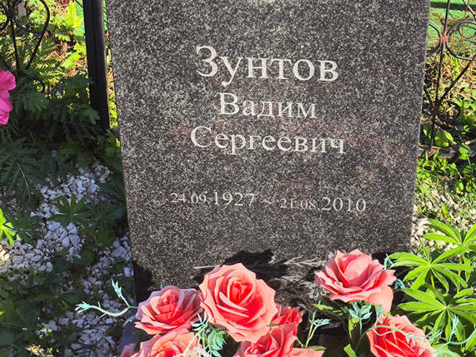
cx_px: 276
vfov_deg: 21.0
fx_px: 963
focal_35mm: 70
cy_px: 126
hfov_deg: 27.7
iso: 50
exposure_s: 1/927
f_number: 1.7
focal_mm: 4.71
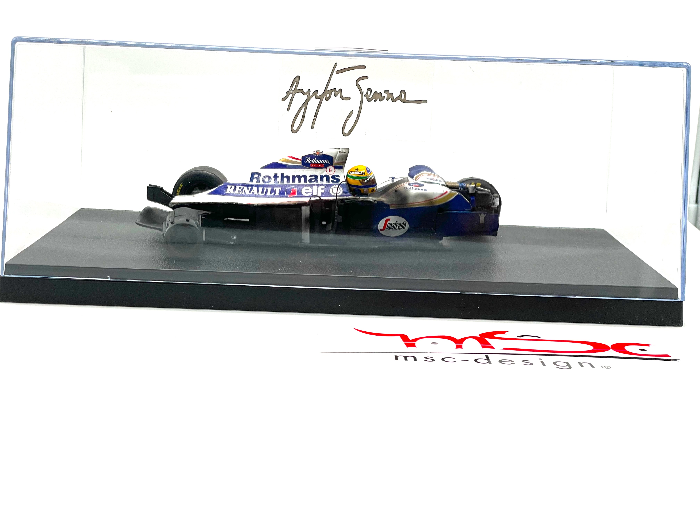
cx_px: 350
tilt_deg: -12.0
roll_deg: -2.4
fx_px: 1052
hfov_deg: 36.8
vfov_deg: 28.0
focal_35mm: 52
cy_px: 262
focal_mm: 6
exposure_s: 1/99
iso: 32
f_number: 2
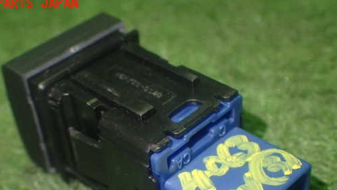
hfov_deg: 31.9
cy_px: 148
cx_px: 159
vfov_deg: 18.1
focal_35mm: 66
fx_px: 590
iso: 640
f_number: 3.2
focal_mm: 9.01
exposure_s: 1/50
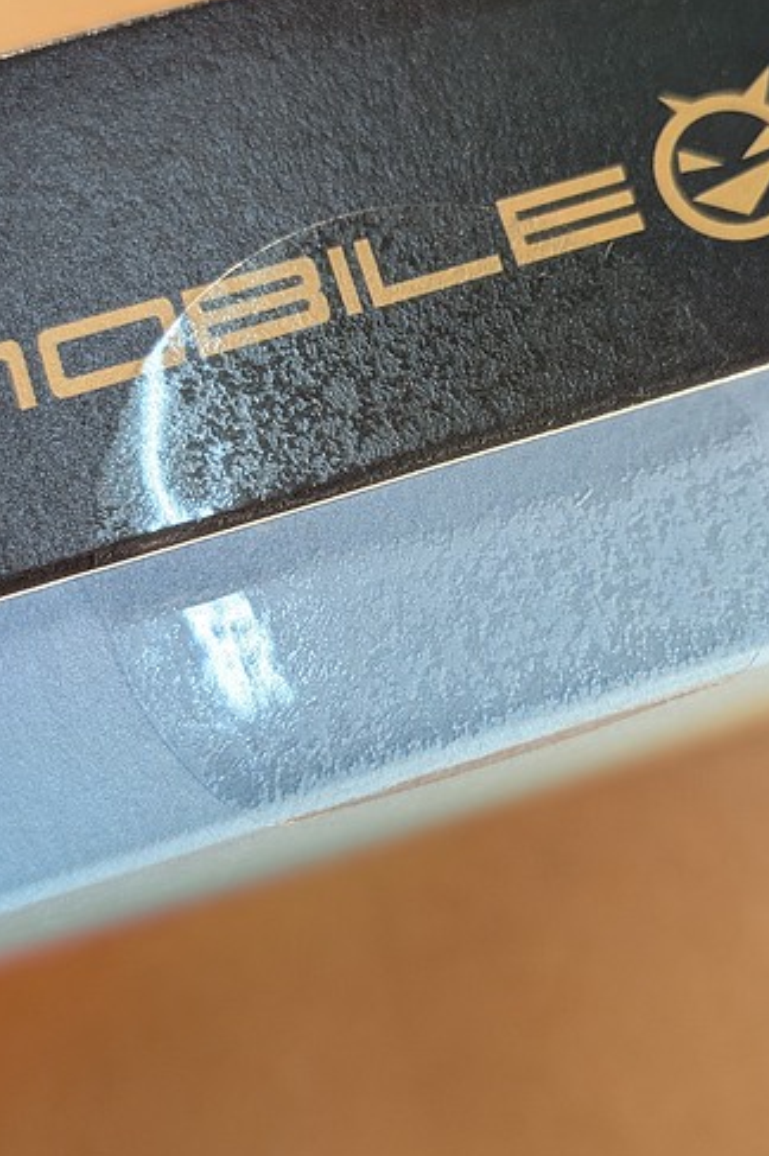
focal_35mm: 40
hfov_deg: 33.3
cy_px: 533
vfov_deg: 48.4
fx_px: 1283
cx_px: 460
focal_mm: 4.53
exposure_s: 1/120
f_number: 1.7
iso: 180
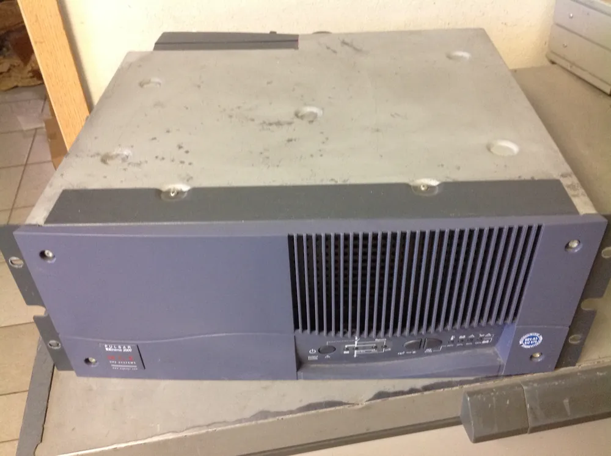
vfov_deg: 40.6
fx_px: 617
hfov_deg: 52.7
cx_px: 306
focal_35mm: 35
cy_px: 228
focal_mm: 4.28
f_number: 2.4
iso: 250
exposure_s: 1/17
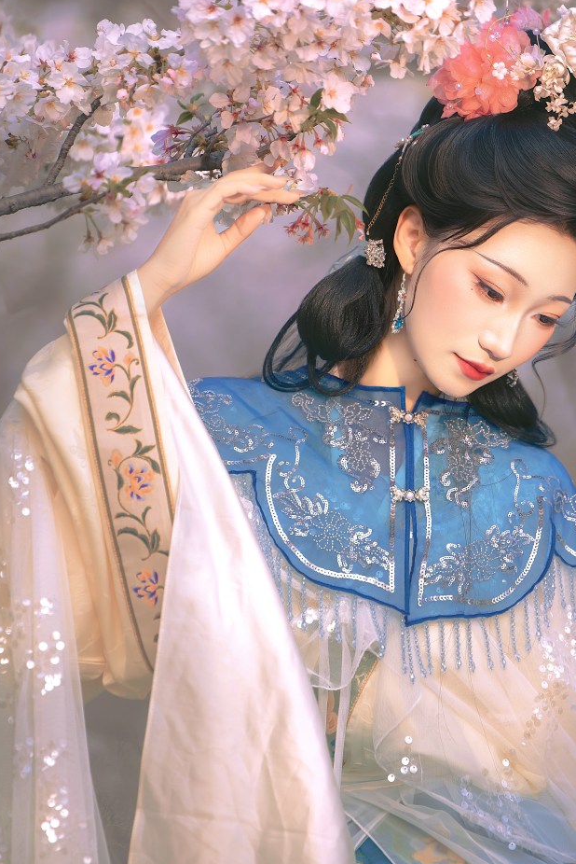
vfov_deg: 7.6
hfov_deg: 5.1
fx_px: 6499
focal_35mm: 271
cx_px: 370
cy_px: 336
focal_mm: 187
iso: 100
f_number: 2.8
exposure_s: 1/250
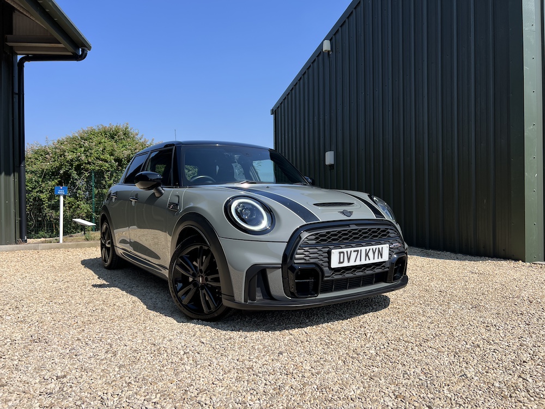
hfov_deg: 67.3
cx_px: 272
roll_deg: +1.5
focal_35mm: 26
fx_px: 409
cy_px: 204
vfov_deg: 53.1
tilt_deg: -1.1
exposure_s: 1/4115
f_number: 1.5
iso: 50
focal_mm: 5.7
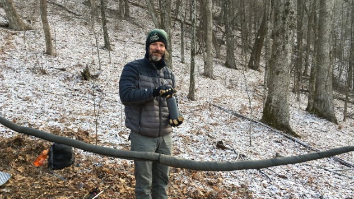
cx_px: 175
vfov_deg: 36.4
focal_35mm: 32
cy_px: 127
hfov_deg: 61.0
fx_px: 300
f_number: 2.2
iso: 25
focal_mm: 4.15
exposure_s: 1/60
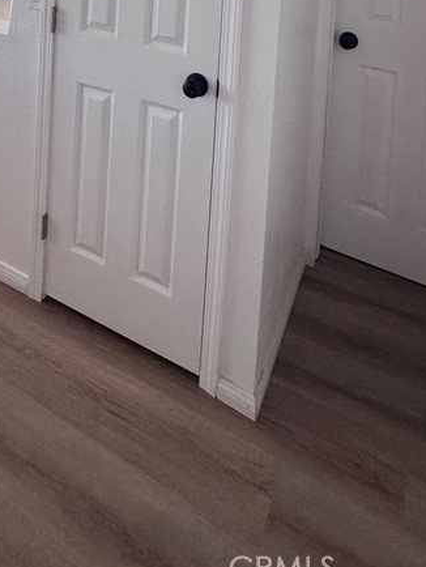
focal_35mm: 33
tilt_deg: -2.8
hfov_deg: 41.7
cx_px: 107
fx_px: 541
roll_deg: -2.8
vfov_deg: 41.6
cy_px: -82
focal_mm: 2.22
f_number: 2.2
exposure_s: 1/99
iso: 320
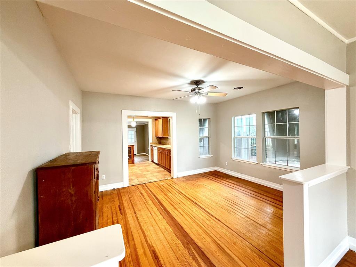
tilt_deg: +0.1
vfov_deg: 85.7
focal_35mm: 14
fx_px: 144
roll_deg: +0.9
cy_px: 134
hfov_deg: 102.1
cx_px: 178
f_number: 2.2
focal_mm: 2.22
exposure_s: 1/60
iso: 200
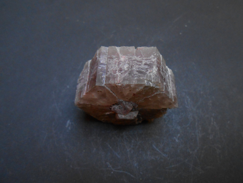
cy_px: 92
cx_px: 122
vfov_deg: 53.1
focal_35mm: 26
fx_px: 183
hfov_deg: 67.3
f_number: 3.5
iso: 400
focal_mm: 4.6
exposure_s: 1/20
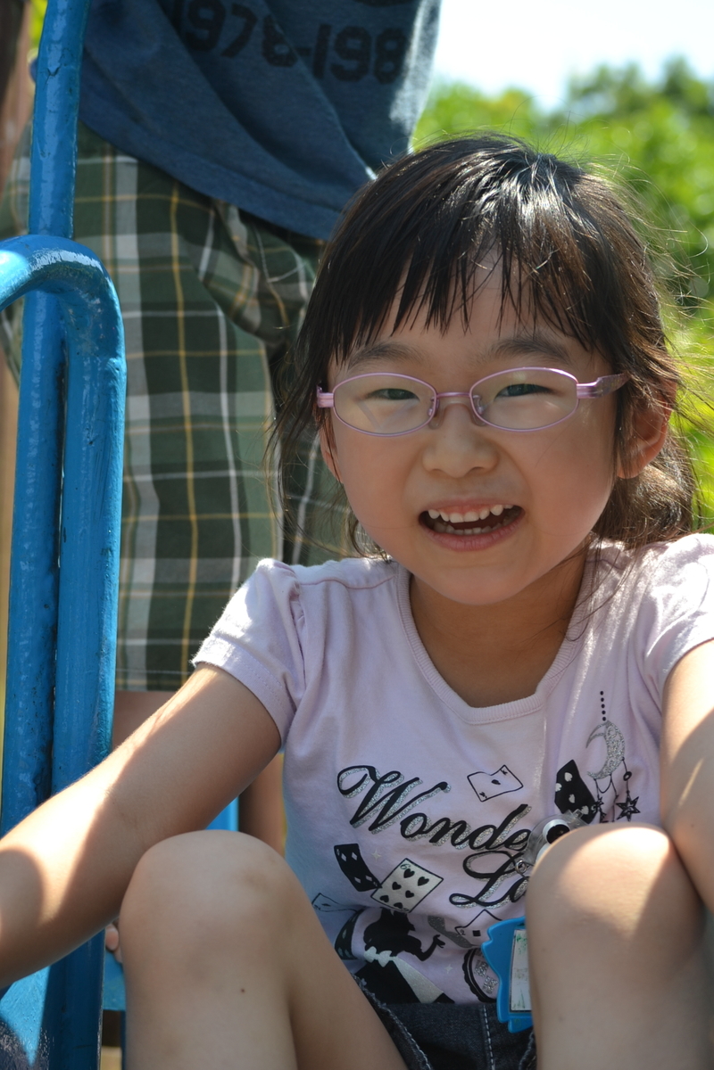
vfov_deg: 24.6
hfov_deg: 16.6
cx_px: 357
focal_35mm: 82
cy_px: 535
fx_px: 2454
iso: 100
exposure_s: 1/160
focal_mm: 55
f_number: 6.3
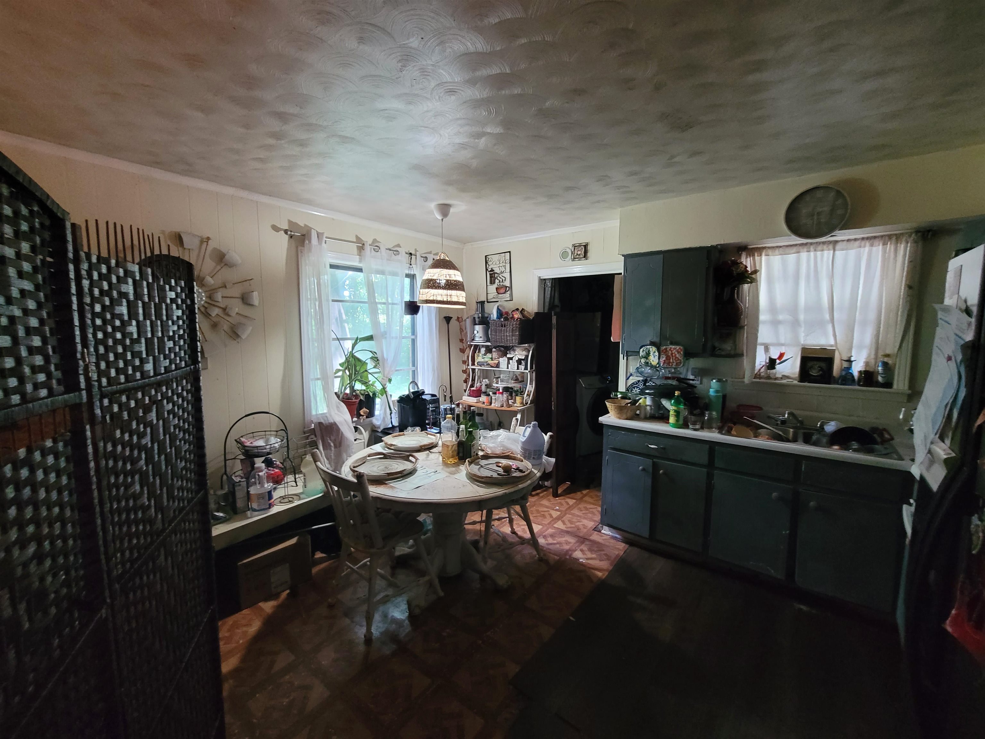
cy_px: 370
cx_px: 492
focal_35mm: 13
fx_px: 370
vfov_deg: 89.9
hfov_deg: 106.2
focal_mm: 2.2
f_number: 2.2
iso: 640
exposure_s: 1/30
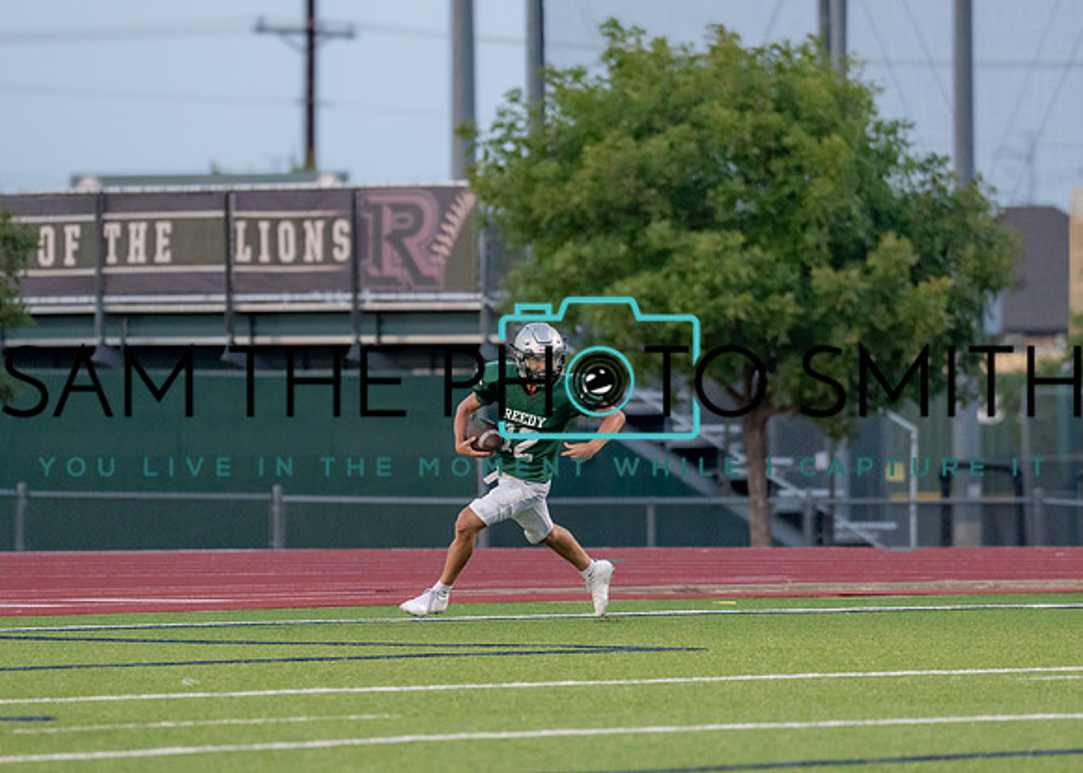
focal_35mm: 372
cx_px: 562
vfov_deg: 3.9
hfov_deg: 5.4
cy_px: 389
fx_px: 11432
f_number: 2.8
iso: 800
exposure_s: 1/1000
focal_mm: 200
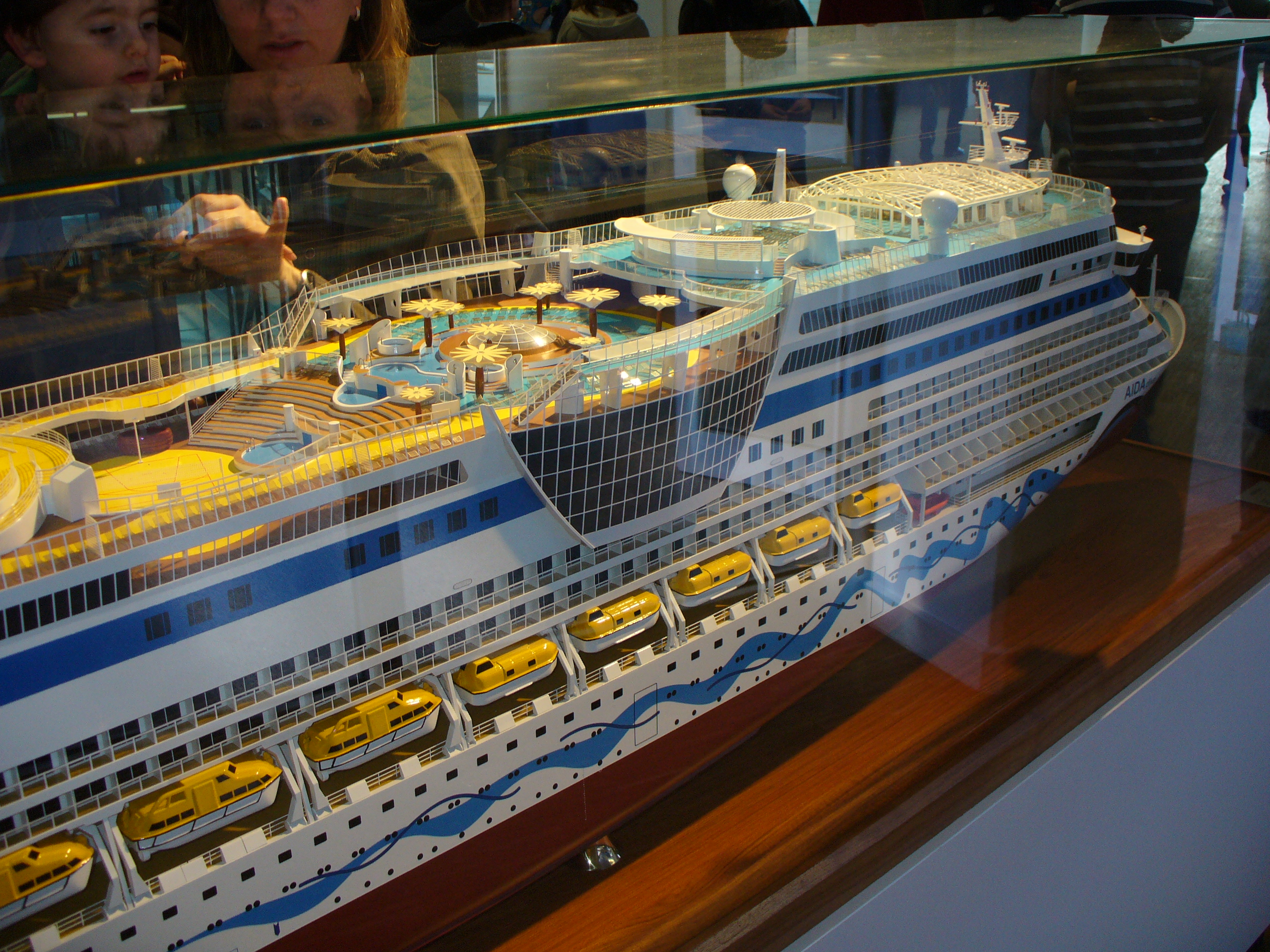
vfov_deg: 38.7
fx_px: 1357
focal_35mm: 37
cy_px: 476
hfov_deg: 50.1
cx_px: 635
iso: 100
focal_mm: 6.1
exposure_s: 1/60
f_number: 2.8
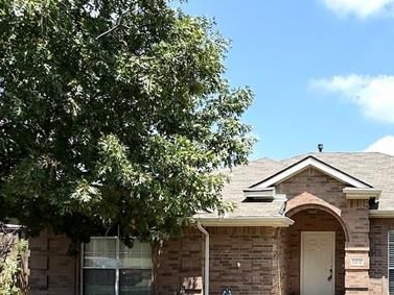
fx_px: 433
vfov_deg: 36.0
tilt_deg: +0.3
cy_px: 250
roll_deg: -0.1
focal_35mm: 38
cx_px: 332
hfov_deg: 45.6
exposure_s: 1/1789
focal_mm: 2.22
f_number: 2.2
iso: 50
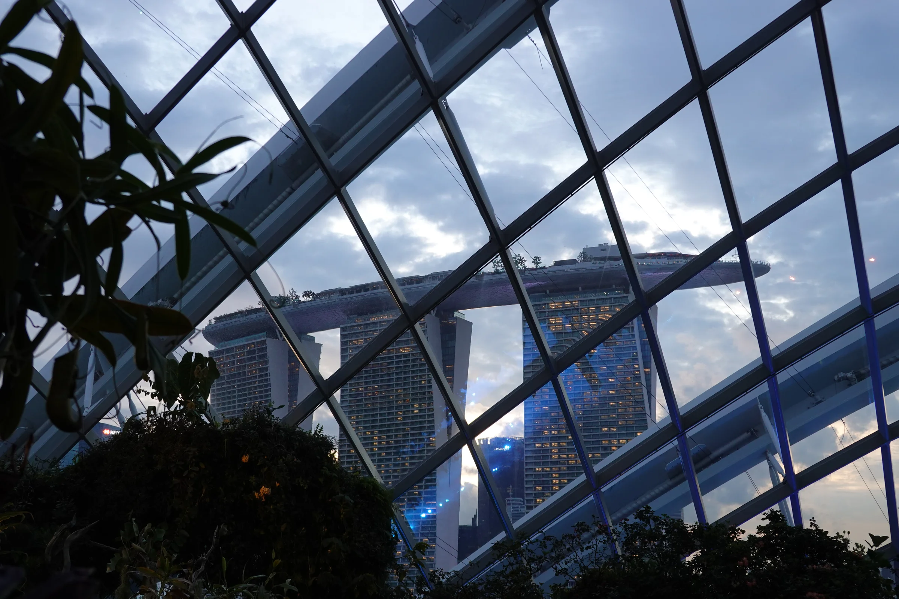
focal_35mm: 46
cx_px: 450
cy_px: 300
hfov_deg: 42.7
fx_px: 1149
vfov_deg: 29.2
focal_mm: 16.86
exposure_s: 1/50
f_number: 4
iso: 320
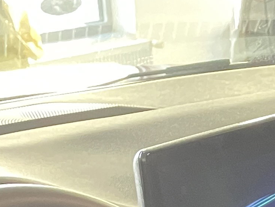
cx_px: 353
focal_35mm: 142
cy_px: 557
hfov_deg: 13.4
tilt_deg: -31.2
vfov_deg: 9.0
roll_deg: -0.5
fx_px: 1128
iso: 500
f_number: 1.6
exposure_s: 1/25
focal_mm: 4.2
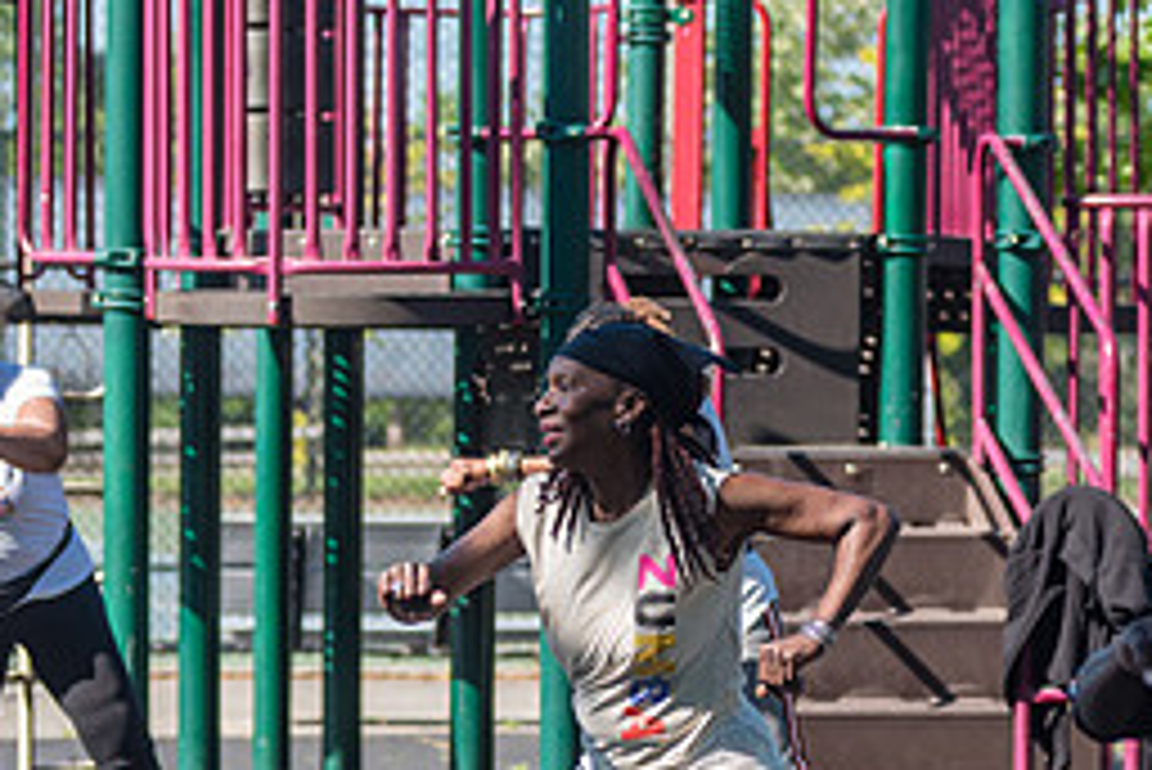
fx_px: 6884
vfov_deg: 6.4
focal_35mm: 215
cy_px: 615
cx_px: 648
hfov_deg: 9.6
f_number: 3.5
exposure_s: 1/1000
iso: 200
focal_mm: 92
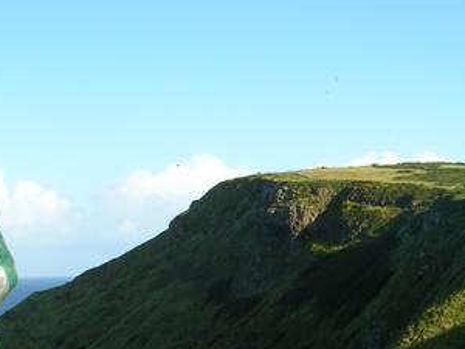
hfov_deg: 23.4
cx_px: 437
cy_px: 216
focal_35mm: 81
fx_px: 1088
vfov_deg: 18.2
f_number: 5.6
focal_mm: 5.8
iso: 50
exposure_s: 1/168
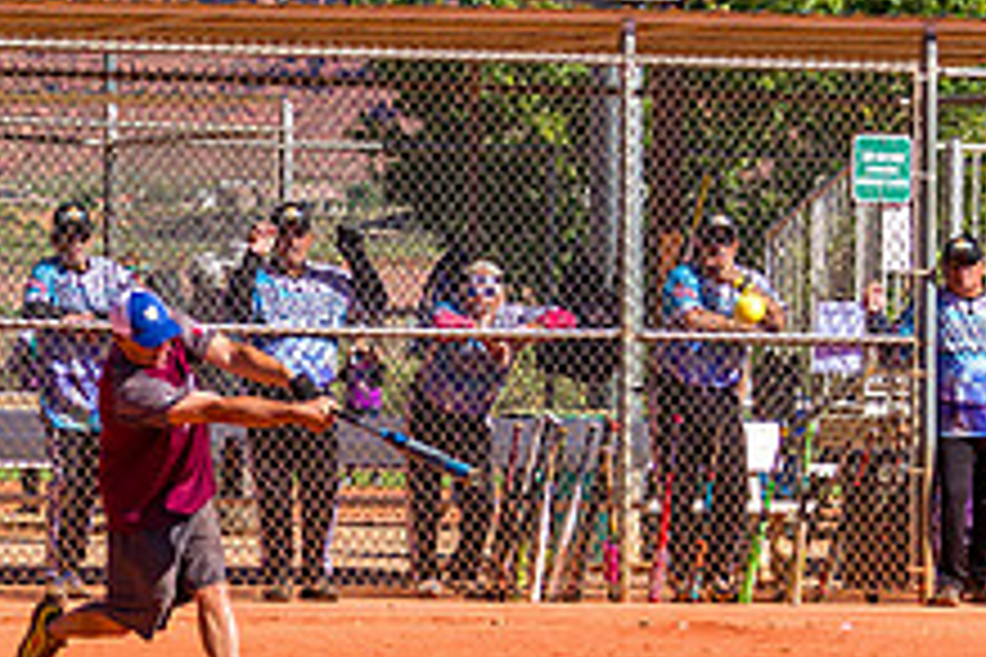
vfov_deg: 4.7
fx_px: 8079
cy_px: 446
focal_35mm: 295
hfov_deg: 7.0
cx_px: 34
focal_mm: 80
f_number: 5.6
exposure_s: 1/1600
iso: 400
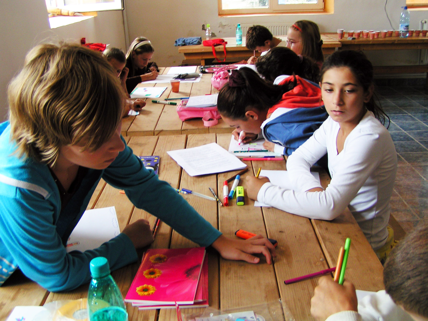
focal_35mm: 38
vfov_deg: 37.7
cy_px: 160
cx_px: 214
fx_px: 470
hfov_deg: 49.0
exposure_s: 1/40
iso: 50
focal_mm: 5.8
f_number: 3.5
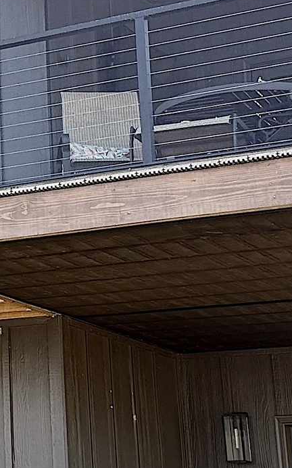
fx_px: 1440
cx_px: -163
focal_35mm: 113
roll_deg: -0.5
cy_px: 76
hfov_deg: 11.1
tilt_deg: +19.5
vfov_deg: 18.2
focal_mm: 6.76
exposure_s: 1/627
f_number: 1.78
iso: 100
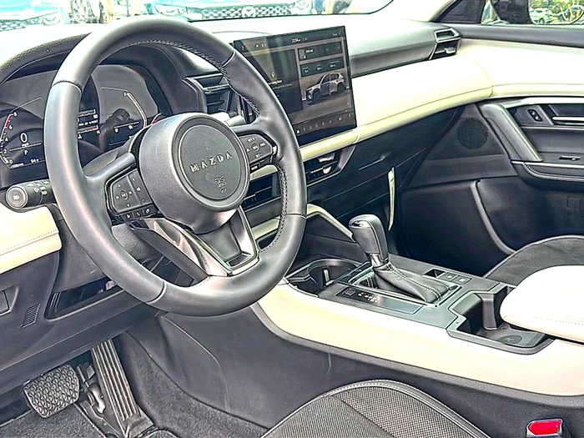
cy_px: 219
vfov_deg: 41.8
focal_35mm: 34
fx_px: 574
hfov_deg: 54.0
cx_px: 292
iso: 100
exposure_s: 1/332
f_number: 1.78
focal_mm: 6.86
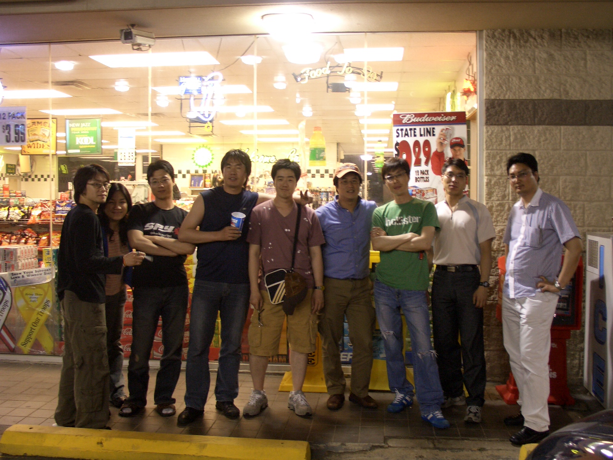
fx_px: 638
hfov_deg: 51.4
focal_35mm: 36
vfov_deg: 39.7
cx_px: 306
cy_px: 230
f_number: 2.9
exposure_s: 1/20
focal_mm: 7.8
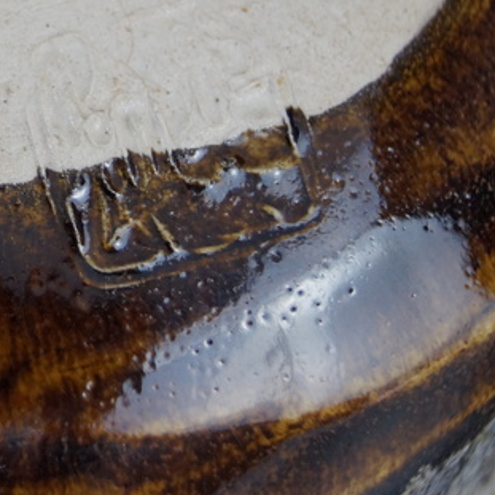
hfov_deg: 12.0
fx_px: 2319
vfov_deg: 12.1
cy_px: 51
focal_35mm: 143
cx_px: -38
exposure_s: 1/160
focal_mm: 35
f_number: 4.5
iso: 500
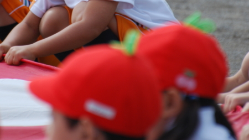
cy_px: -22
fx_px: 5545
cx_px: 111
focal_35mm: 840
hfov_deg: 2.6
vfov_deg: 1.4
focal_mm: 300
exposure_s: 1/640
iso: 200
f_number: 5.6
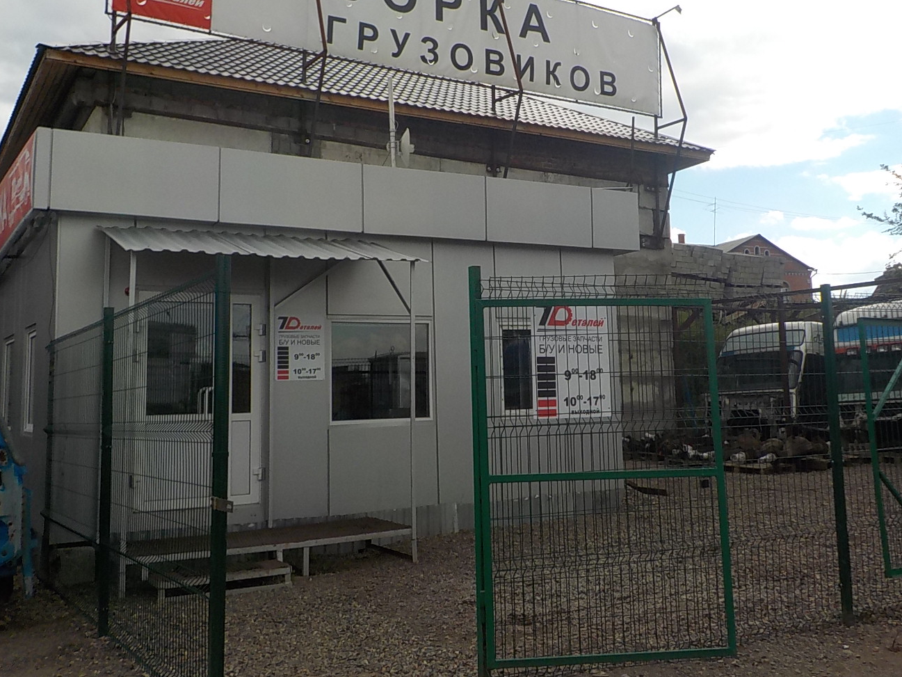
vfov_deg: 38.6
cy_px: 285
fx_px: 964
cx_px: 529
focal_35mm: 37
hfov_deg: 49.9
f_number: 3.3
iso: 125
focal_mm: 4.1
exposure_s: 1/1000
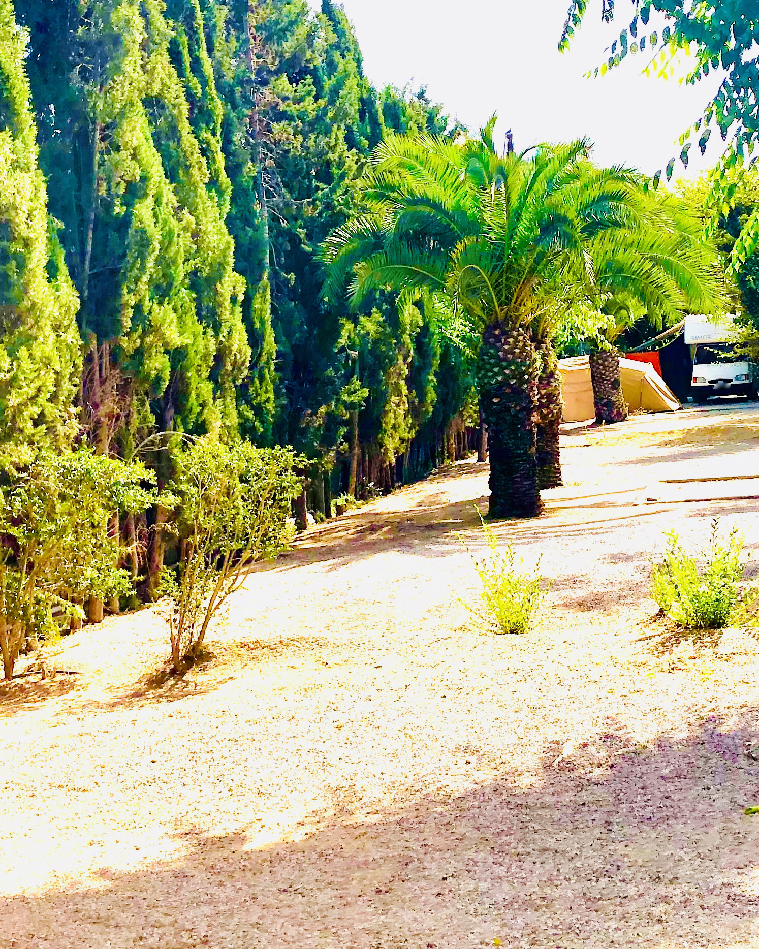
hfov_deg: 25.7
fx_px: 1657
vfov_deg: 31.8
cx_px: 462
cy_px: 350
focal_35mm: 59
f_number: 1.8
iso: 20
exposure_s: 1/1143
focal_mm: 3.99
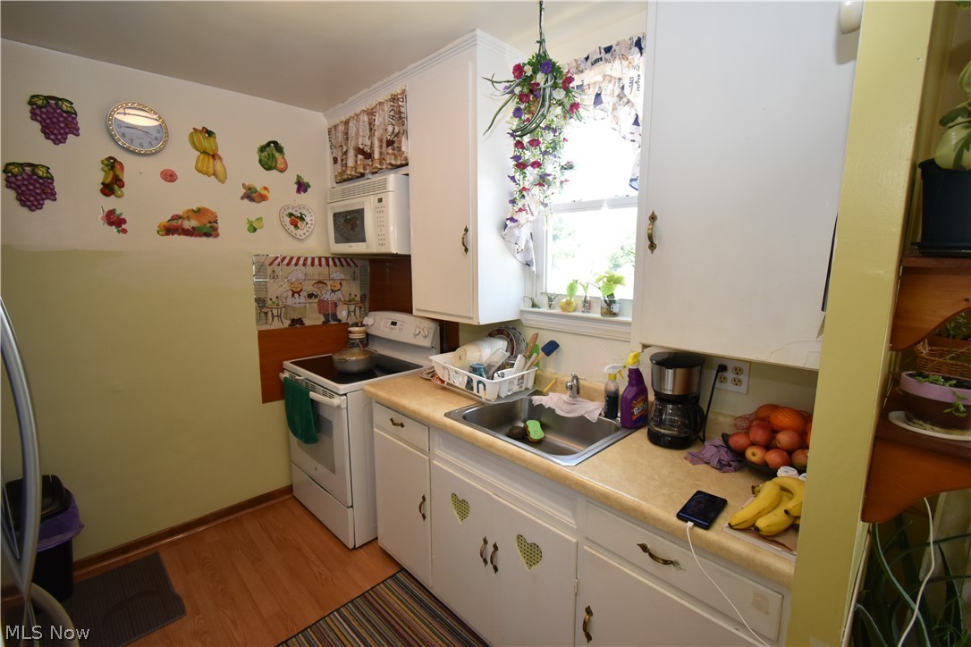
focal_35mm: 15
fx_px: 405
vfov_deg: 77.3
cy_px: 324
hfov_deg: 100.4
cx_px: 486
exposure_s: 1/160
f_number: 4.5
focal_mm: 10
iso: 800
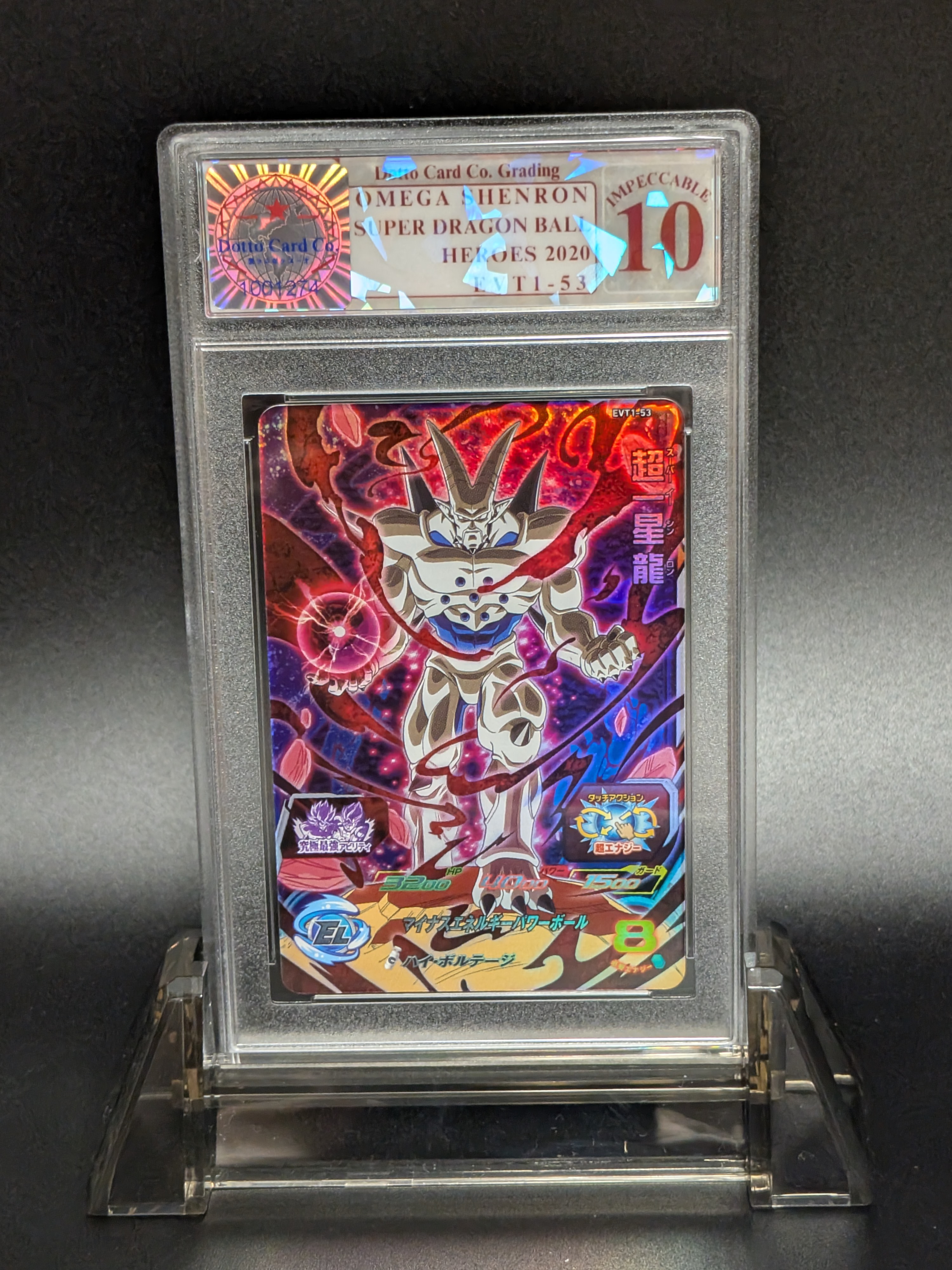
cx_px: 476
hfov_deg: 29.7
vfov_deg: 38.9
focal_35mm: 49
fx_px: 1797
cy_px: 635
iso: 198
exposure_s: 1/60
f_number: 1.7
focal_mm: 4.53
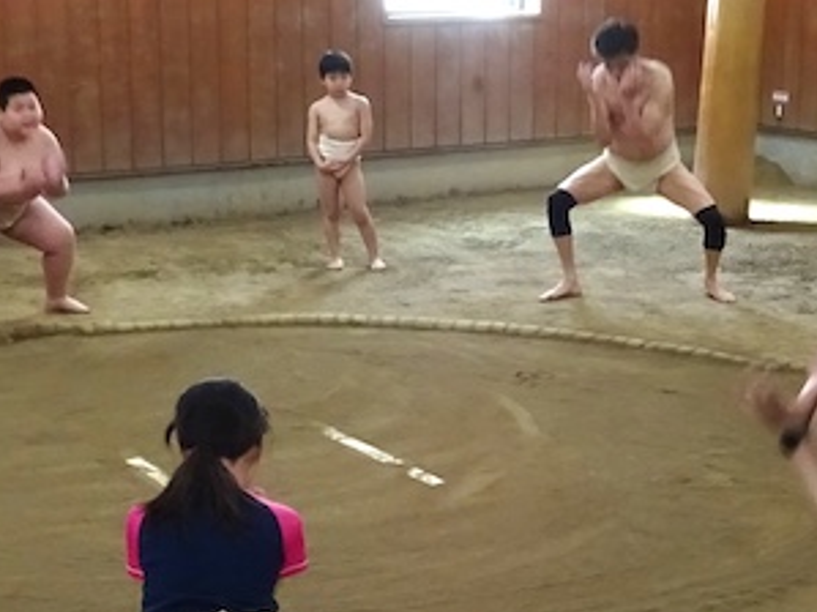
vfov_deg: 19.4
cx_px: 368
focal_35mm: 76
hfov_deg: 25.7
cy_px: 355
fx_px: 1793
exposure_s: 1/30
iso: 500
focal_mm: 4.1
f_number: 3.5
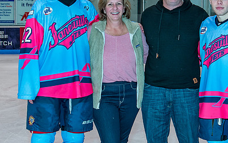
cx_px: 161
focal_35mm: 98
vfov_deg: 13.3
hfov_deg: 21.1
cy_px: 40
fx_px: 609
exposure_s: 1/200
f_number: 4.5
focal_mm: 31
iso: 400
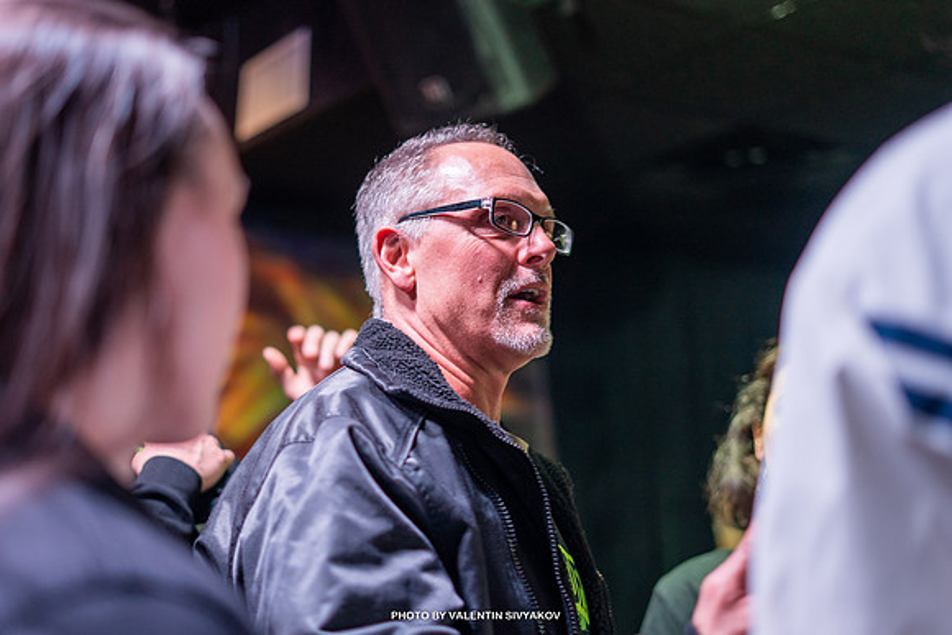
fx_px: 1493
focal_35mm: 56
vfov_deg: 24.0
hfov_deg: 35.3
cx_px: 417
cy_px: 317
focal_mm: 50
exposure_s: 1/125
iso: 250
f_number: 1.8
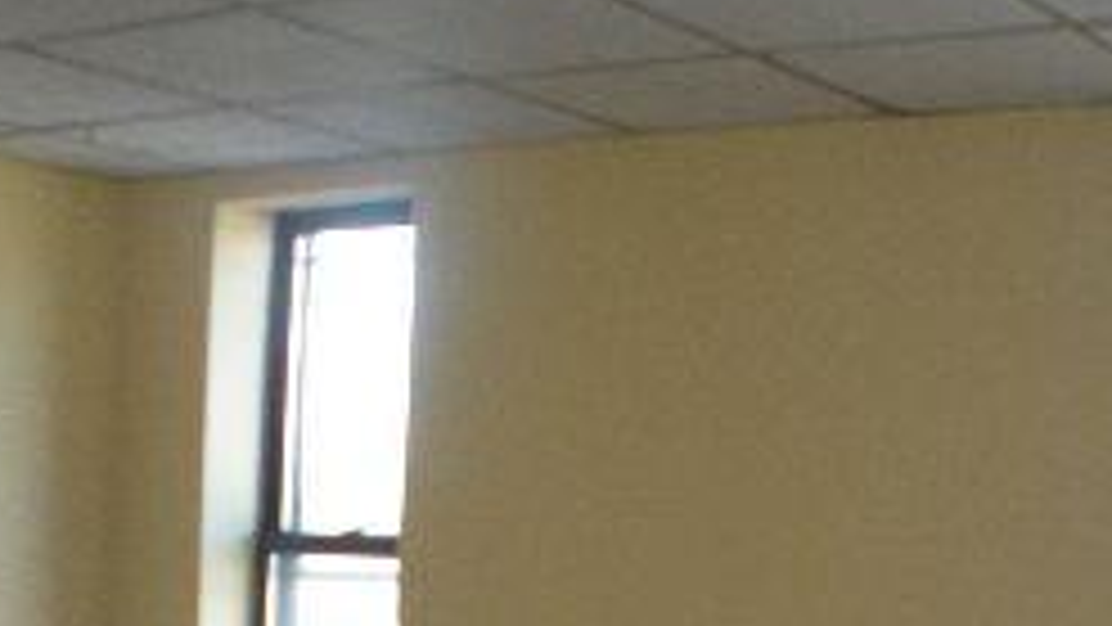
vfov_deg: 15.9
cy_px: 685
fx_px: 2182
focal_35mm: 74
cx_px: 792
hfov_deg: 28.3
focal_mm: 6.3
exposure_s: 1/55.3
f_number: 3.5
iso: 198
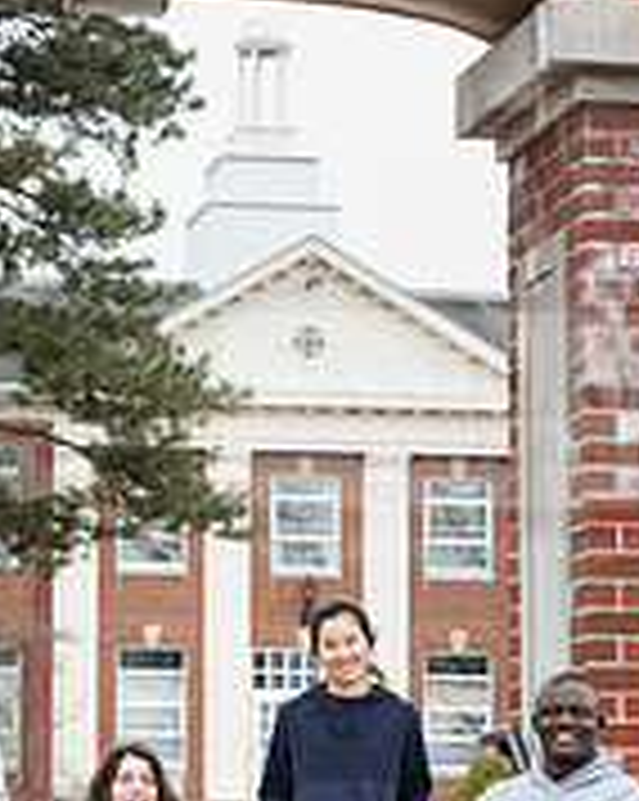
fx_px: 5068
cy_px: 594
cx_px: 153
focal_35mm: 214
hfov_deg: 7.2
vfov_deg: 9.0
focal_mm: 90
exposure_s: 1/320
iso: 640
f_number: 8
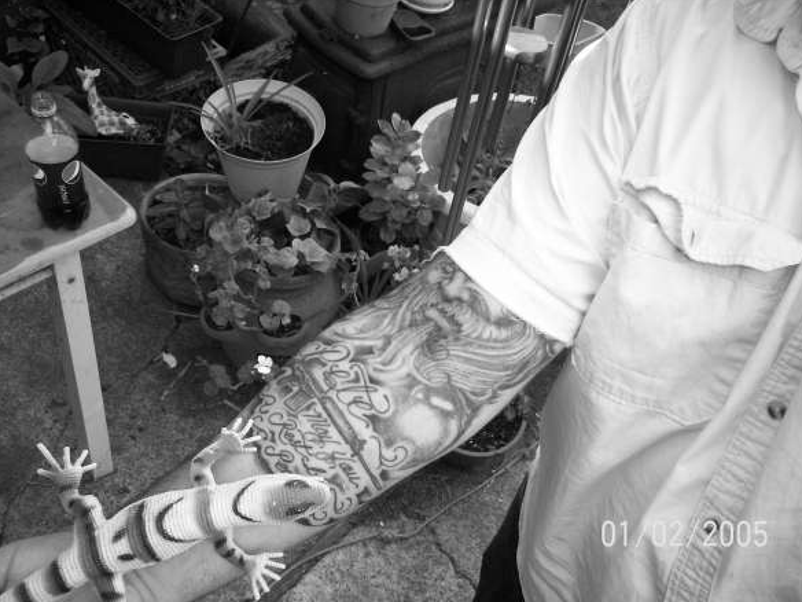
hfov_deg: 50.1
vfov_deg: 38.7
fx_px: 857
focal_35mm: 37
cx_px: 398
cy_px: 306
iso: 140
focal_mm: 6
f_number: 4.5
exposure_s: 1/76.6
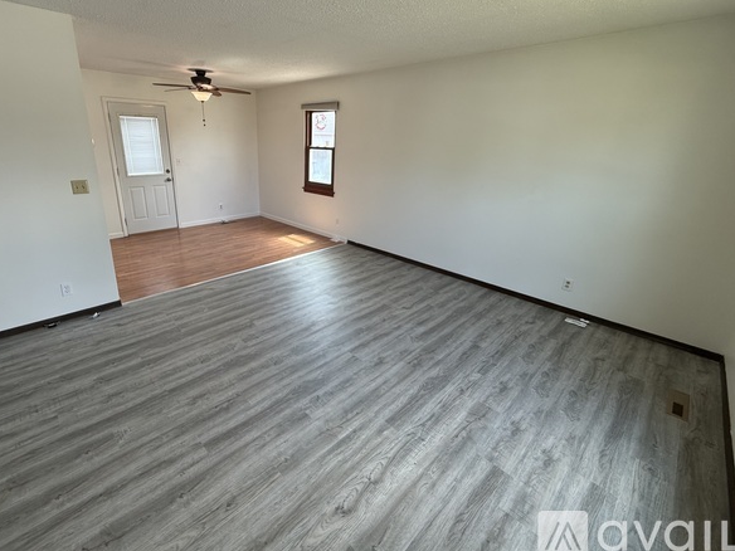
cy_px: 247
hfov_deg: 94.0
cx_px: 322
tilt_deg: -17.7
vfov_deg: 77.9
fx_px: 340
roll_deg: -0.7
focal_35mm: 16
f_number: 2.2
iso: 80
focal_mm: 2.22
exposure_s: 1/120
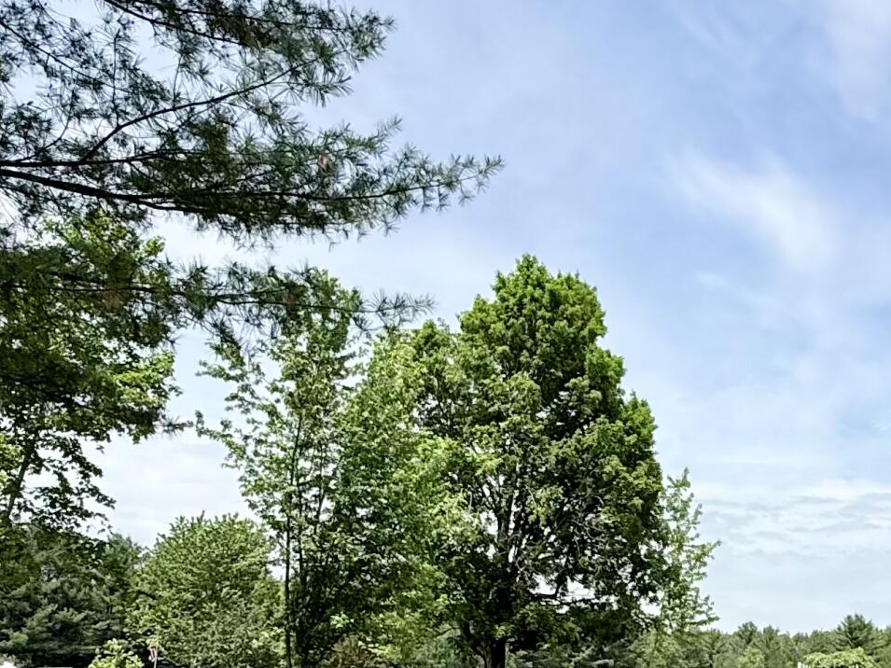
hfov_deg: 40.3
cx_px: 772
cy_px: 439
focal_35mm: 44
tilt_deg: +15.5
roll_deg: -0.8
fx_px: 1132
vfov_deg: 32.6
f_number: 2.2
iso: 50
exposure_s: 1/2976
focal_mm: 2.22
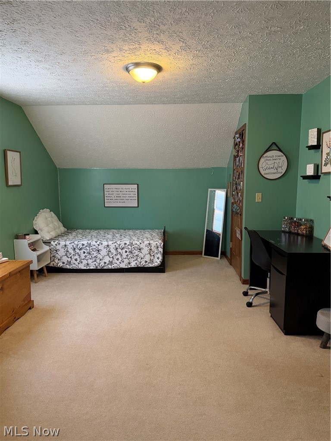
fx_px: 306
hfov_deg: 56.8
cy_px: 220
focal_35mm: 24
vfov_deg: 71.6
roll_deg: +0.2
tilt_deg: -7.6
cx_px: 166
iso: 500
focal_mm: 6.76
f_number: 1.78
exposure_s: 1/60
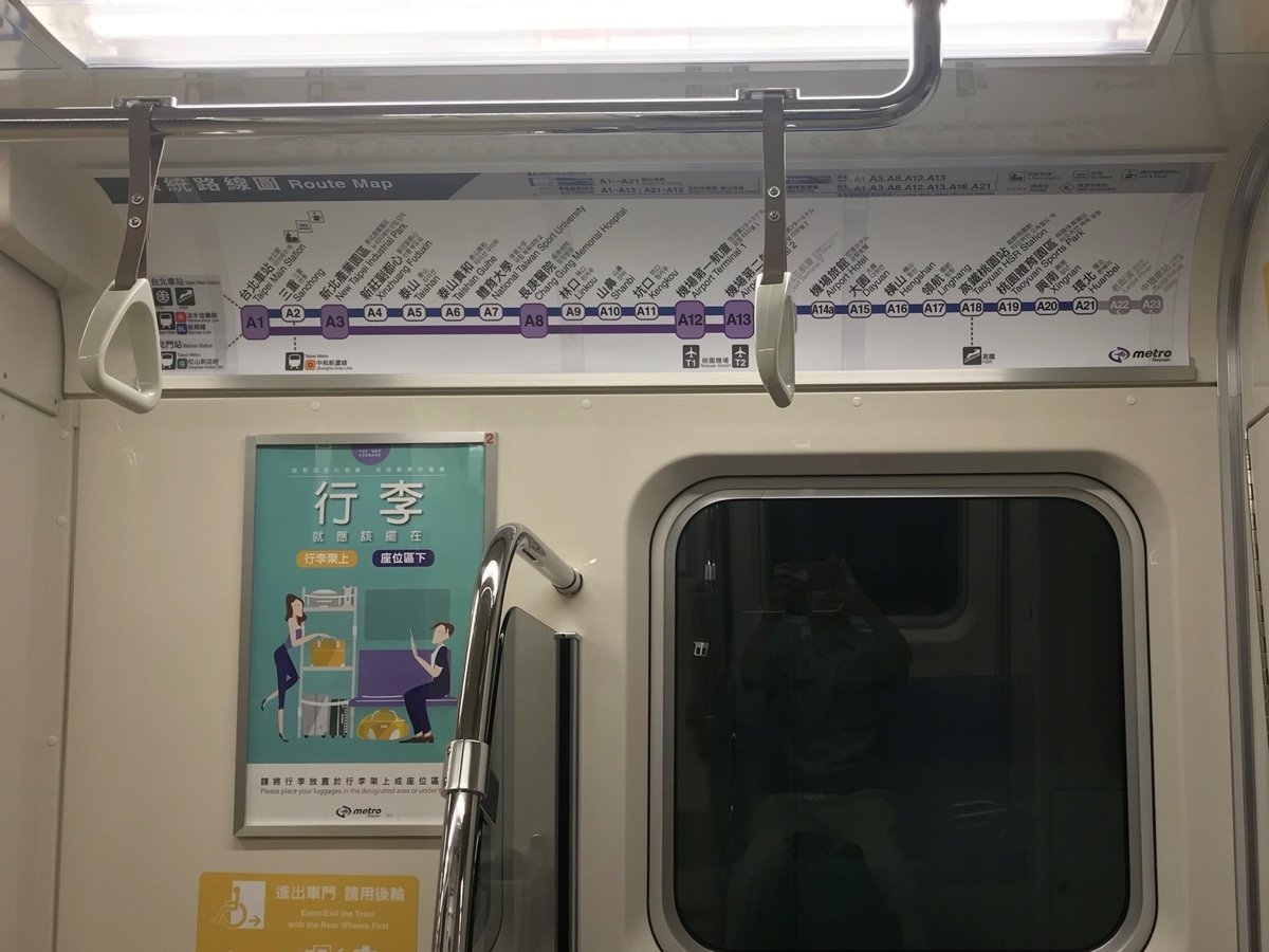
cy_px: 476
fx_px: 1026
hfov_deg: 63.4
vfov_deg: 49.7
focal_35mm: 28
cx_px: 634
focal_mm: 3.99
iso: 25
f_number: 1.8
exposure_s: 1/40
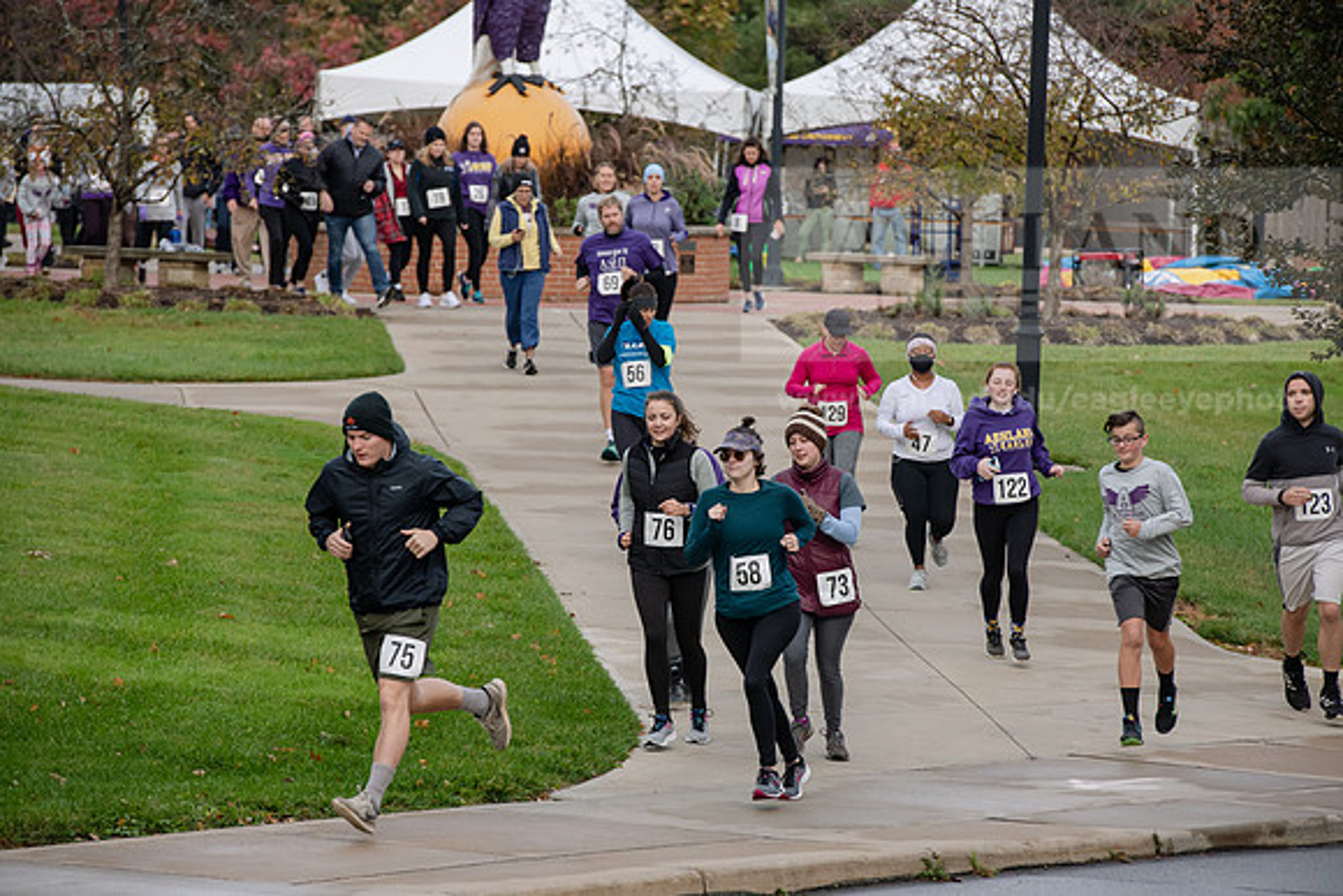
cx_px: 672
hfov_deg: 10.3
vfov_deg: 6.9
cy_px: 448
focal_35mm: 200
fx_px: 7463
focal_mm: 200
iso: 640
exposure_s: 1/500
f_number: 6.3
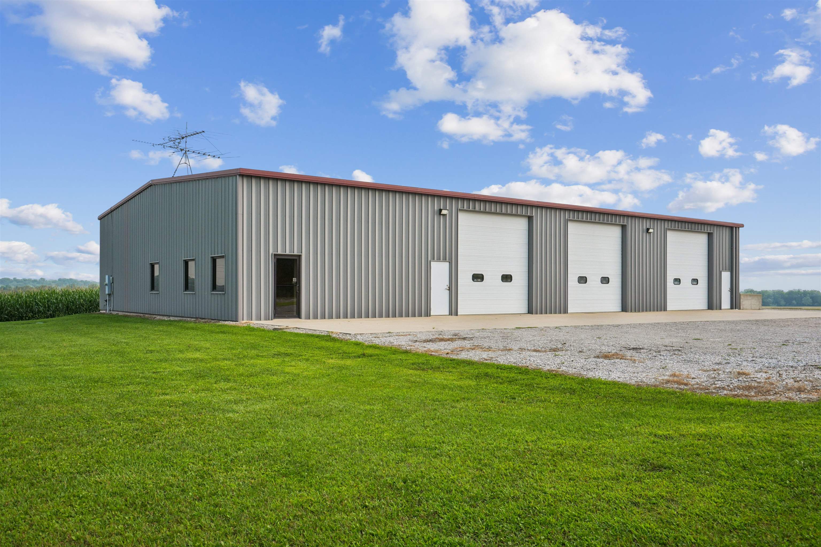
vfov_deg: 42.3
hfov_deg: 60.3
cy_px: 274
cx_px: 410
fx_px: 707
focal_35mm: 31
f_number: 9
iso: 400
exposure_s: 1/1000
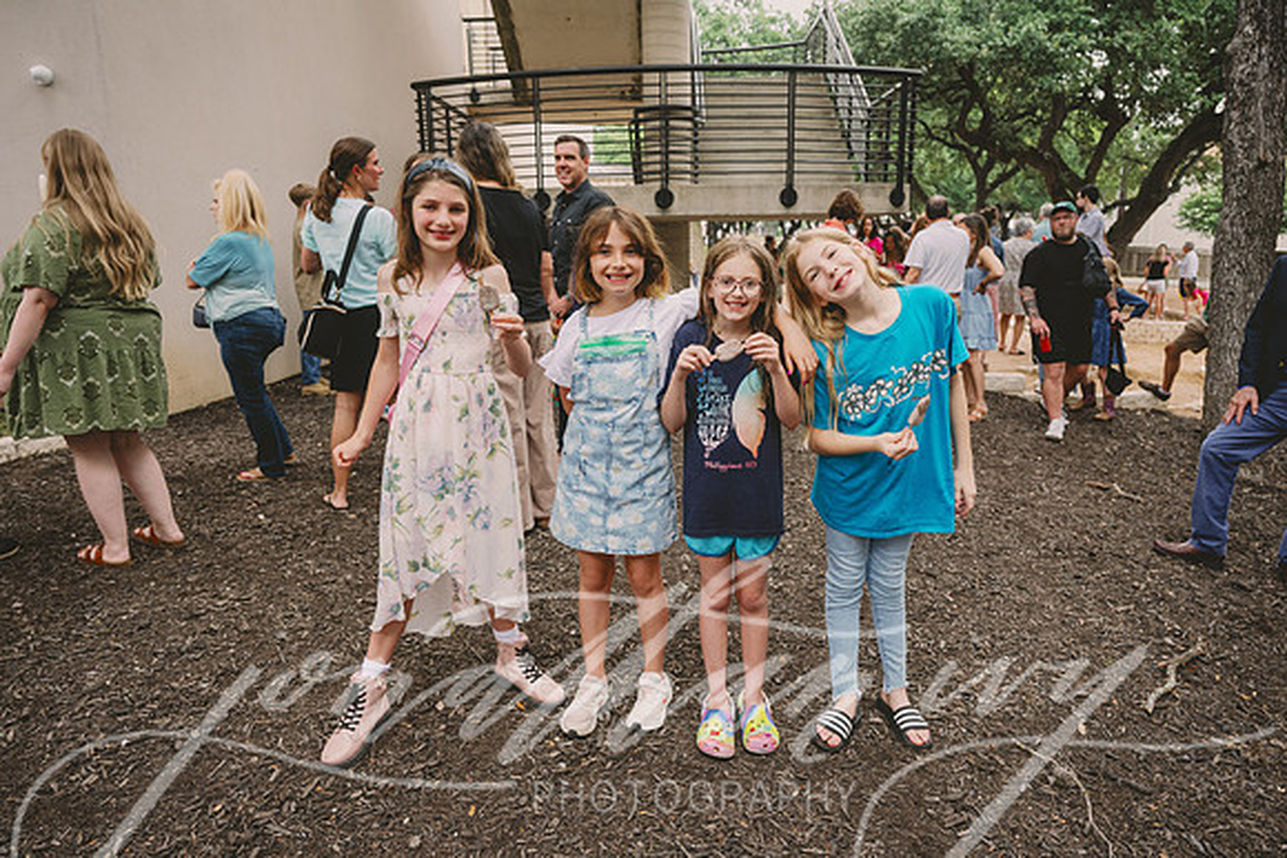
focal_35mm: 24
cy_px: 429
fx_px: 858
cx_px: 644
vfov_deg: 53.2
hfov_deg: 73.7
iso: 800
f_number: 3.5
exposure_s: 1/800
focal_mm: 24
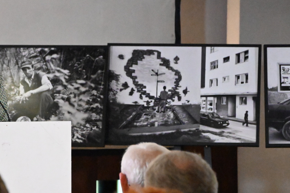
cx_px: 85
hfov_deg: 7.9
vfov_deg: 5.3
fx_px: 2085
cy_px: 118
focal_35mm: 259
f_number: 5.6
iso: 20000
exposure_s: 1/320
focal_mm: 105
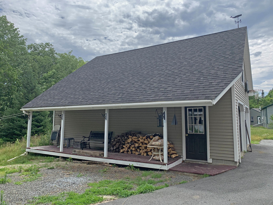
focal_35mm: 26
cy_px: 102
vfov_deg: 53.1
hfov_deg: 67.3
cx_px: 136
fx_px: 205
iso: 25
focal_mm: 4.25
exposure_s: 1/2208
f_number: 1.8
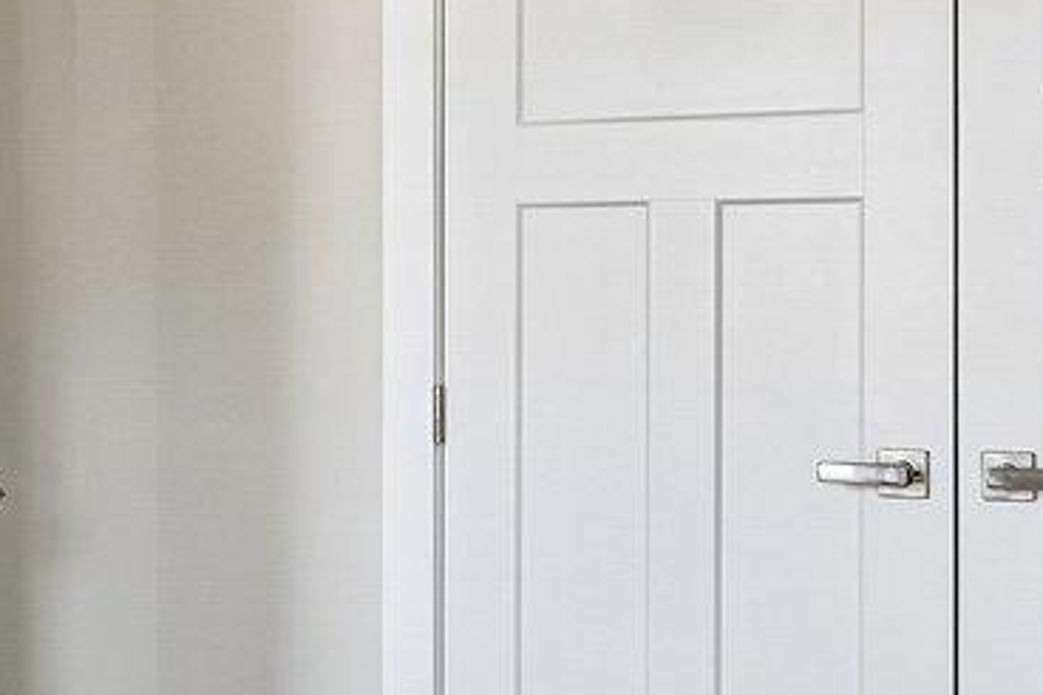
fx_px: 2259
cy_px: 316
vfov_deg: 17.5
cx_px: -96
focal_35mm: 78
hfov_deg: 24.3
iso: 400
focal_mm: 14
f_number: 8
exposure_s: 1/13
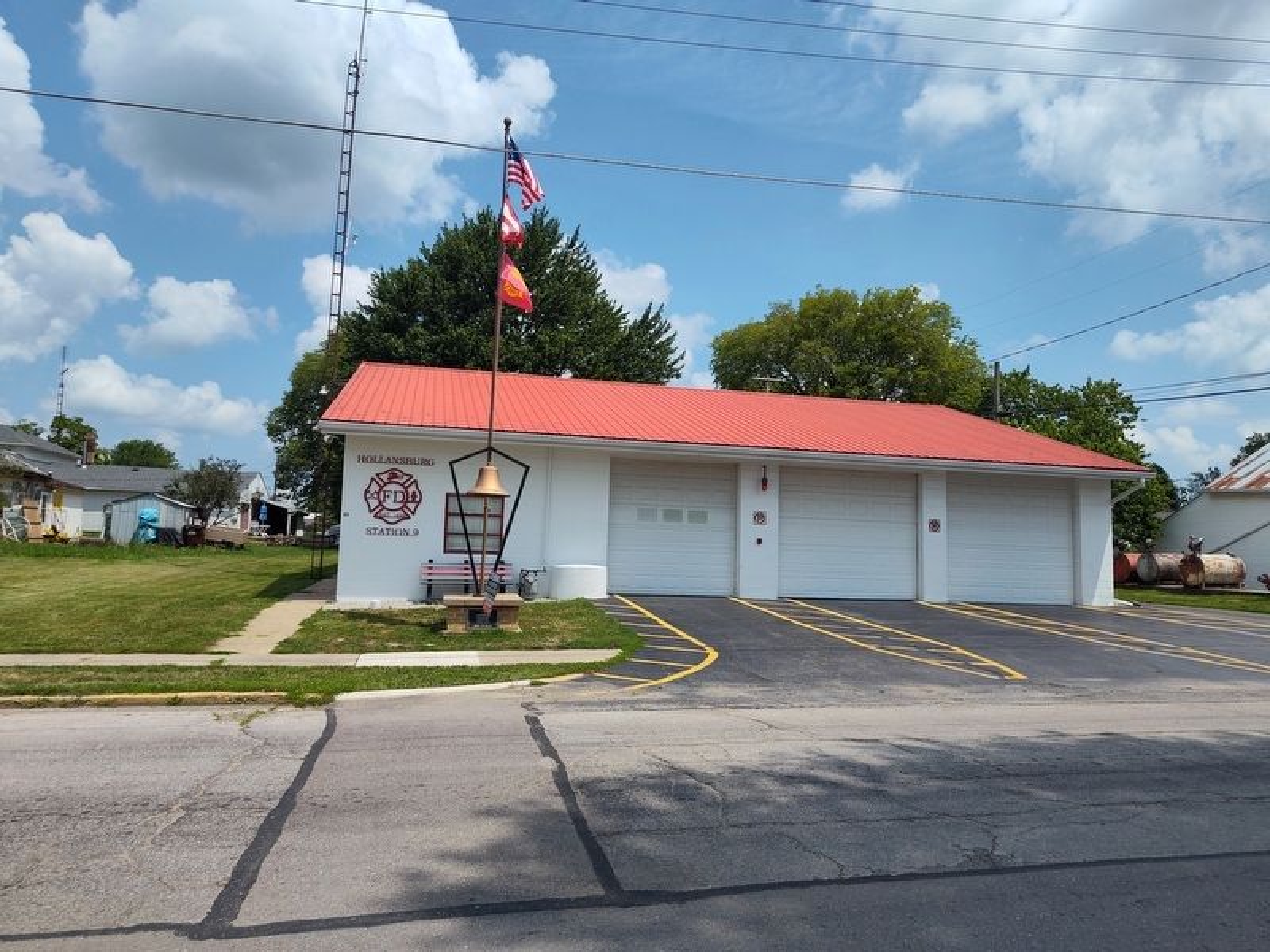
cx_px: 635
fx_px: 844
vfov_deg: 58.9
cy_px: 476
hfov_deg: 73.9
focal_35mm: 23
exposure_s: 1/2214
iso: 100
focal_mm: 5.56
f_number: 1.8
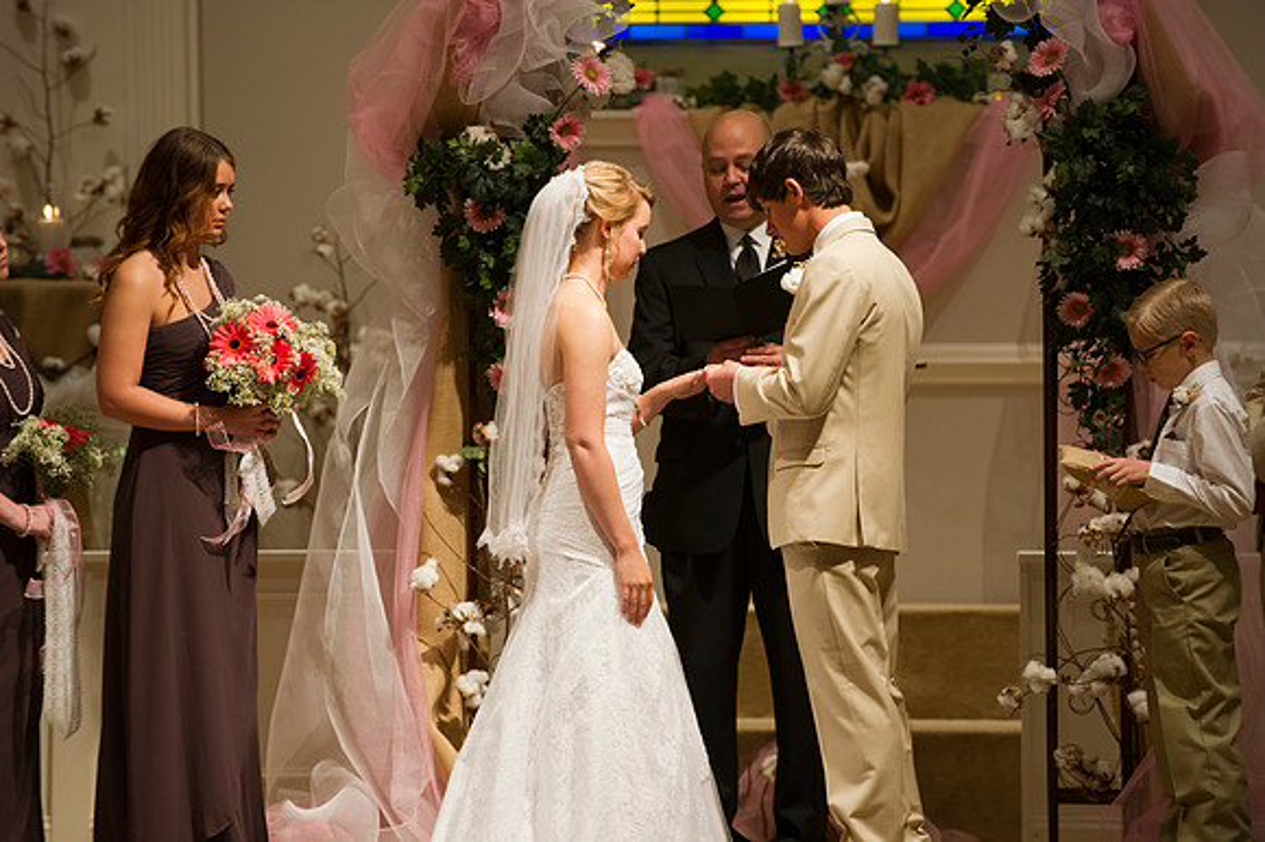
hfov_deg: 10.3
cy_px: 421
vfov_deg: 6.9
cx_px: 632
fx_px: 7024
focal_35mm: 200
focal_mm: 200
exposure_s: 1/125
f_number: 3.5
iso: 1600
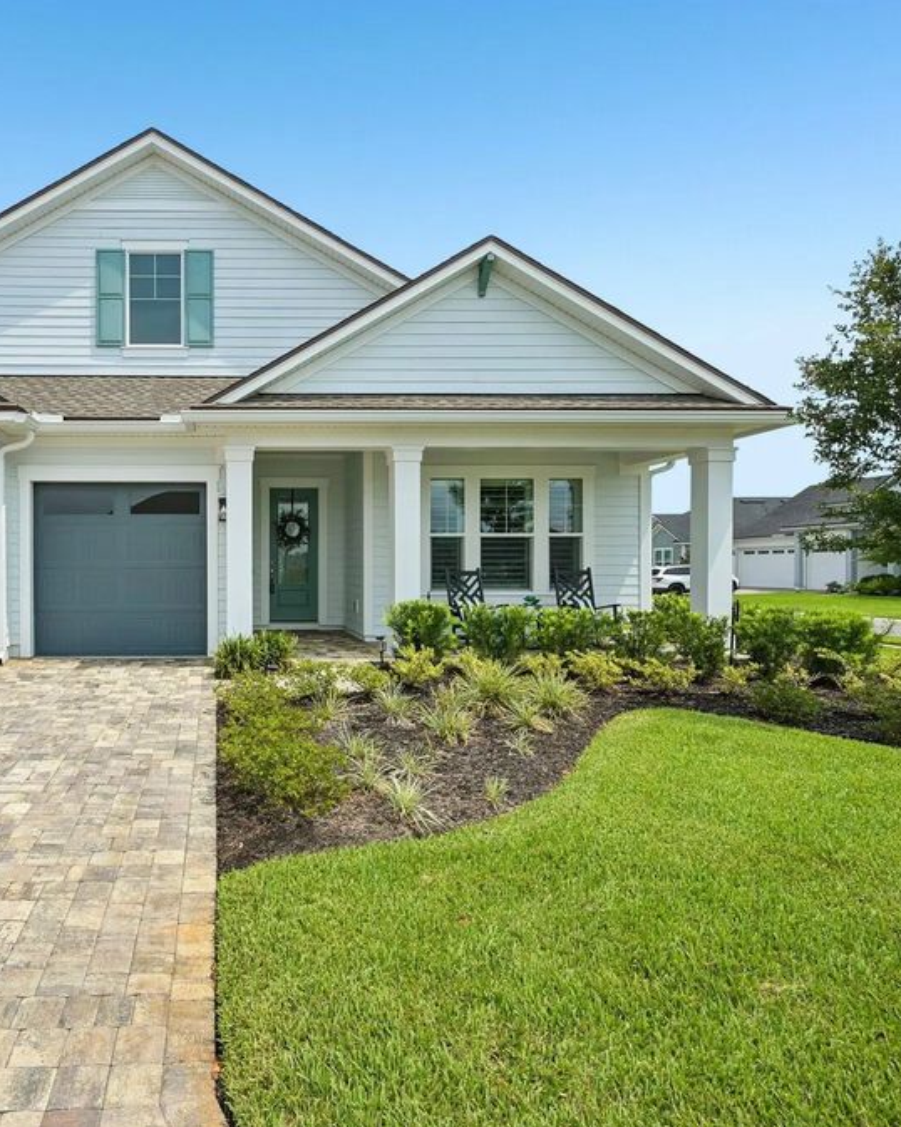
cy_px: 569
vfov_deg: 80.4
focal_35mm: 20
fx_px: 667
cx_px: 231
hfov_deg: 64.2
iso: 100
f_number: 8
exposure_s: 1/350
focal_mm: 14
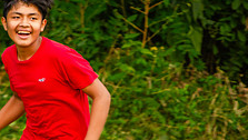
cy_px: 51
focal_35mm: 814
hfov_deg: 2.7
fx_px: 5359
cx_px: 81
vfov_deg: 1.5
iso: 400
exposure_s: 1/250
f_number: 5.6
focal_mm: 200
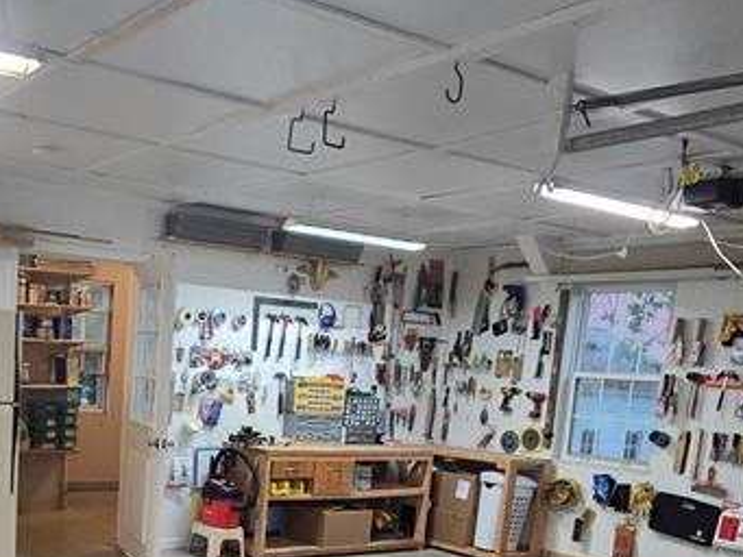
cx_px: 190
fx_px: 837
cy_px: 516
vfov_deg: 34.5
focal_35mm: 39
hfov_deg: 46.2
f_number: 2.2
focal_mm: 2.2
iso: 250
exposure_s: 1/60
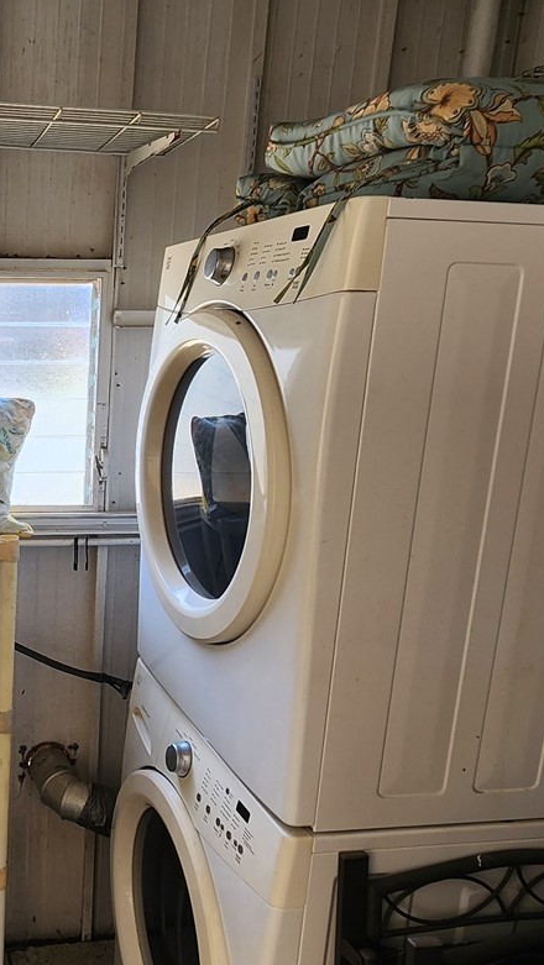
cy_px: 492
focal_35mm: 29
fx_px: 743
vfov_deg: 66.0
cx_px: -33
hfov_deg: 35.3
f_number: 2.2
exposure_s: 1/60
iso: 50
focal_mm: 2.2
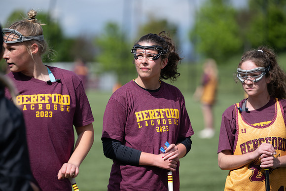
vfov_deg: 6.9
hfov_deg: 10.3
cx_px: 143
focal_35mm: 200
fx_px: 1589
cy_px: 96
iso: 140
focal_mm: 200
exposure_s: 1/2000
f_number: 3.5
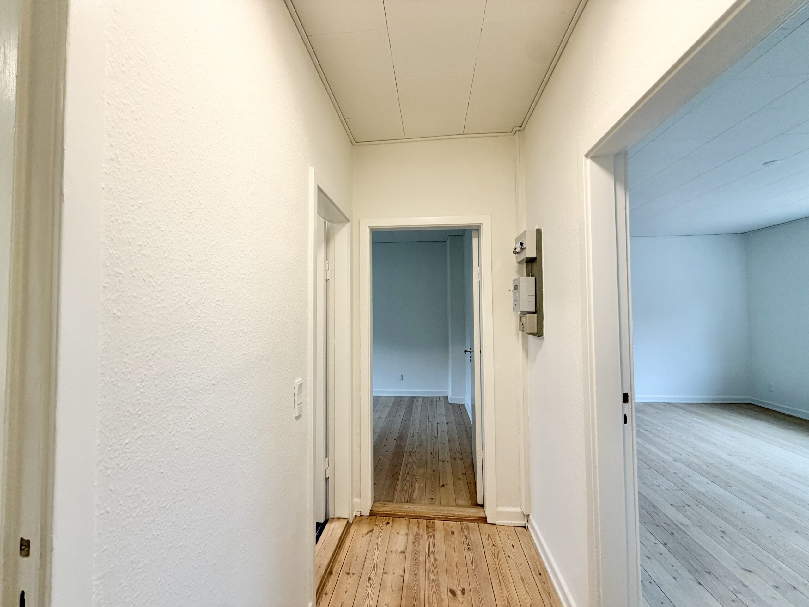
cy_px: 304
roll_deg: +1.3
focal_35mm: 14
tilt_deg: +1.4
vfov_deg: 85.7
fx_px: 327
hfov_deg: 102.1
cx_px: 404
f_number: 2.2
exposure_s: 1/100
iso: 160
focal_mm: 2.22
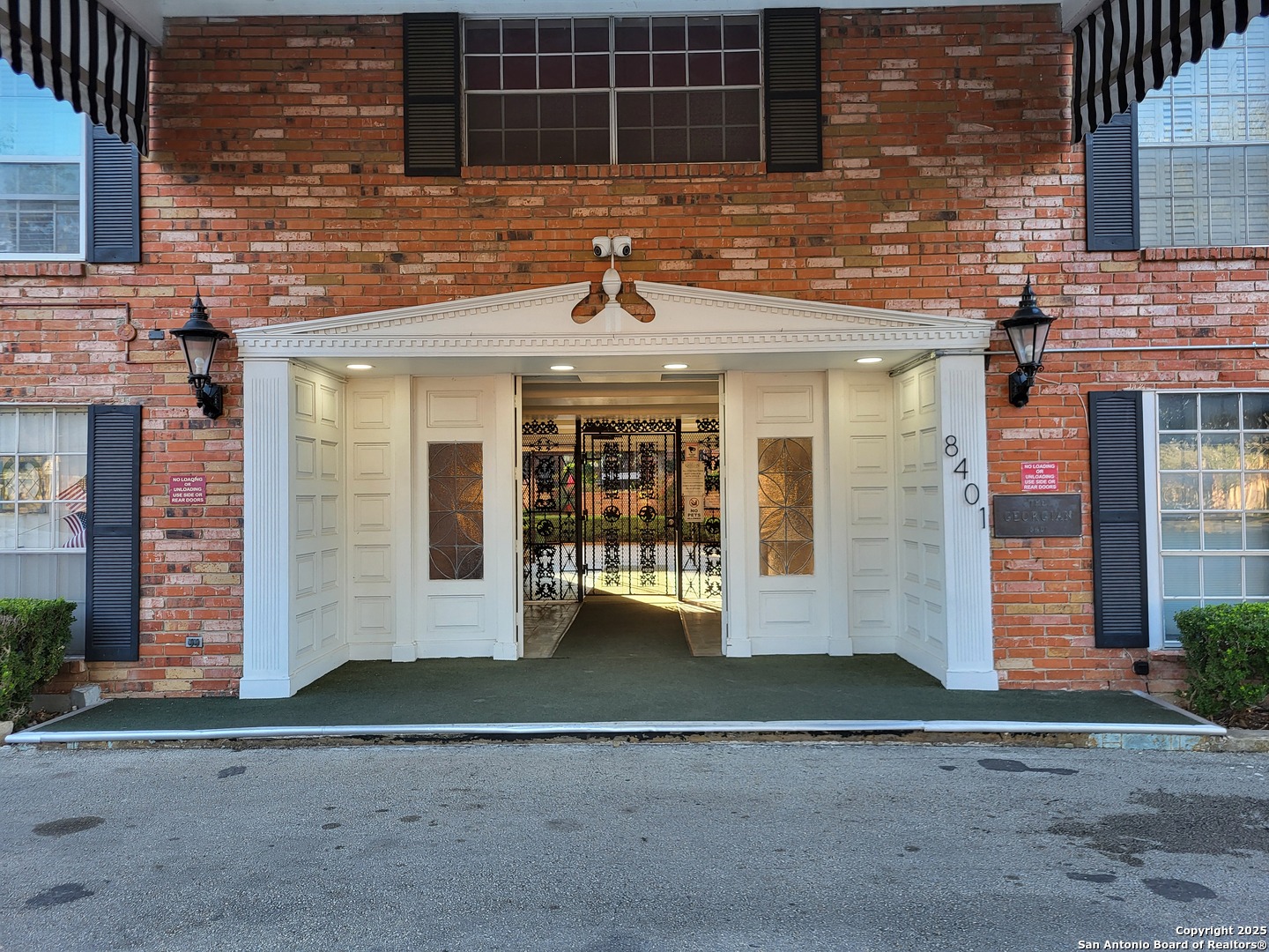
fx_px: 953
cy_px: 476
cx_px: 634
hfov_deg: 67.3
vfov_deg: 53.1
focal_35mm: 26
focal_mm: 5.4
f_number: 1.8
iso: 64
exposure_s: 1/120
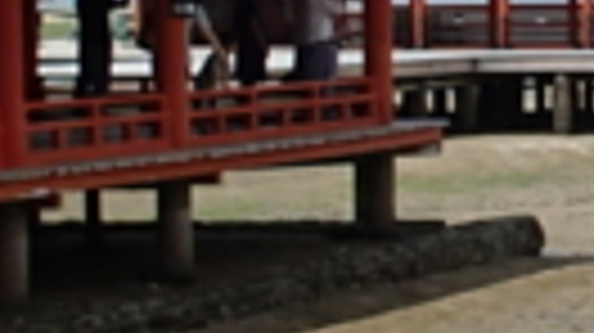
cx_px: 1156
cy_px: 72
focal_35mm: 165
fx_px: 2597
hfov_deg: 11.8
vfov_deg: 7.3
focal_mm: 4.5
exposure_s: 1/200
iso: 100
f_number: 8
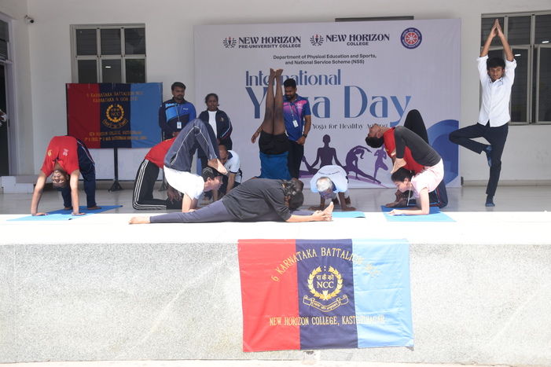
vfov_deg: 33.0
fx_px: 620
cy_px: 184
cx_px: 276
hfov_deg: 47.9
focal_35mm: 40
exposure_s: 1/400
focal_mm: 27
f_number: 5
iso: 160
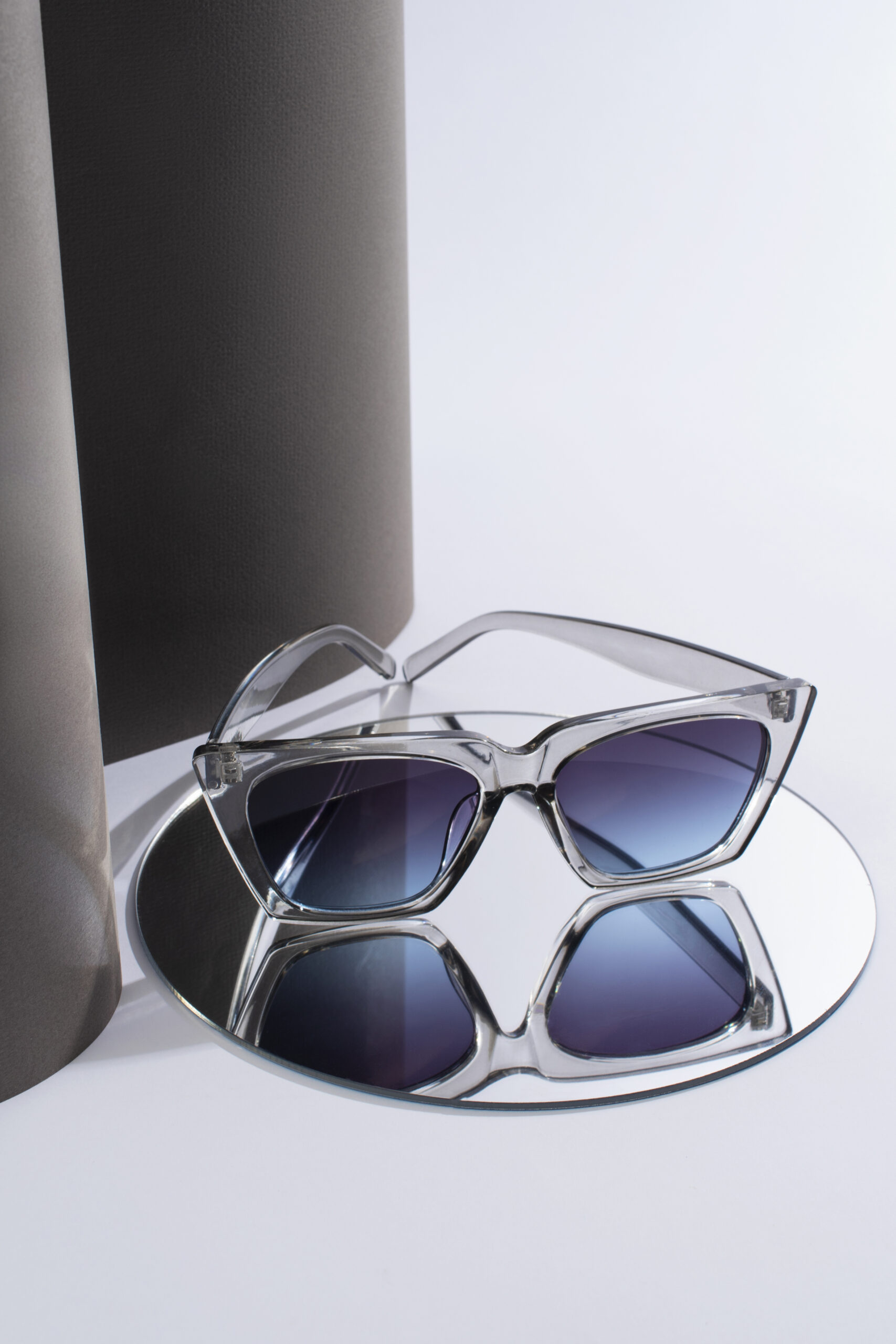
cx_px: 448
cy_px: 672
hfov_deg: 25.5
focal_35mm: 53
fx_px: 1978
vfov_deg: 37.5
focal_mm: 35
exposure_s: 1/100
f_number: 10
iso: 125
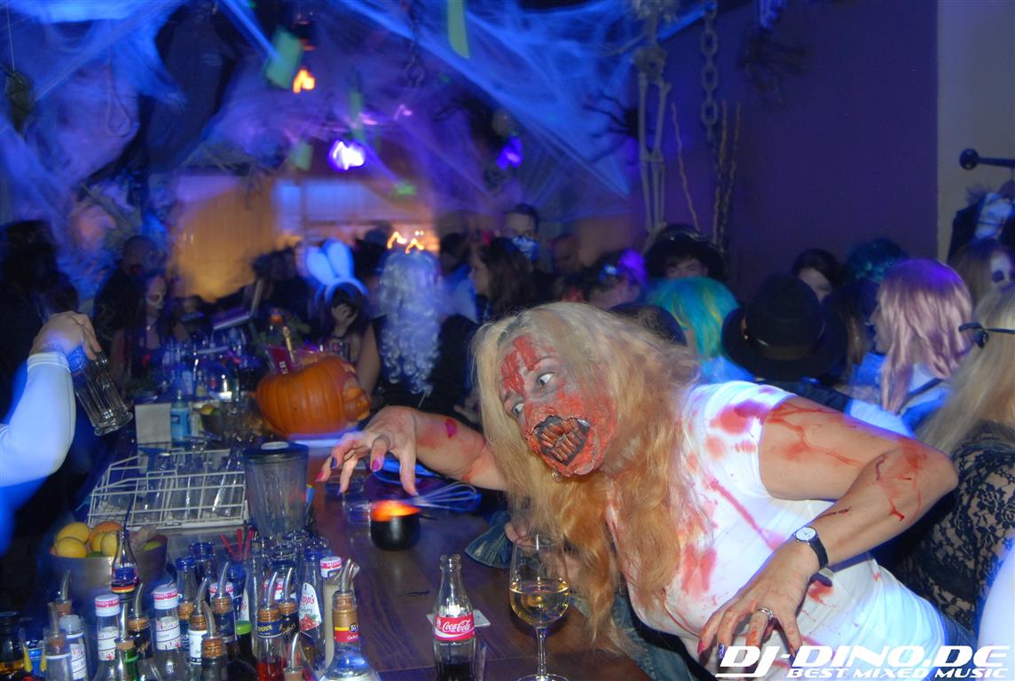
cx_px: 508
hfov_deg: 41.0
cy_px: 340
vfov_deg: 28.2
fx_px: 1356
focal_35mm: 48
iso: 400
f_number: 5.6
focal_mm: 32
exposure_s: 1/1.6
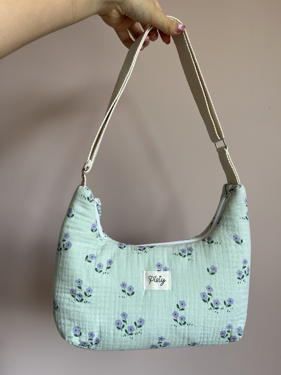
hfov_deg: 53.1
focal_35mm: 26
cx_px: 140
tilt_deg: -1.2
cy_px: 188
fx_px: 281
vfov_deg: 67.3
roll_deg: -0.9
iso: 40
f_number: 1.6
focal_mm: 5.1
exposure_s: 1/167
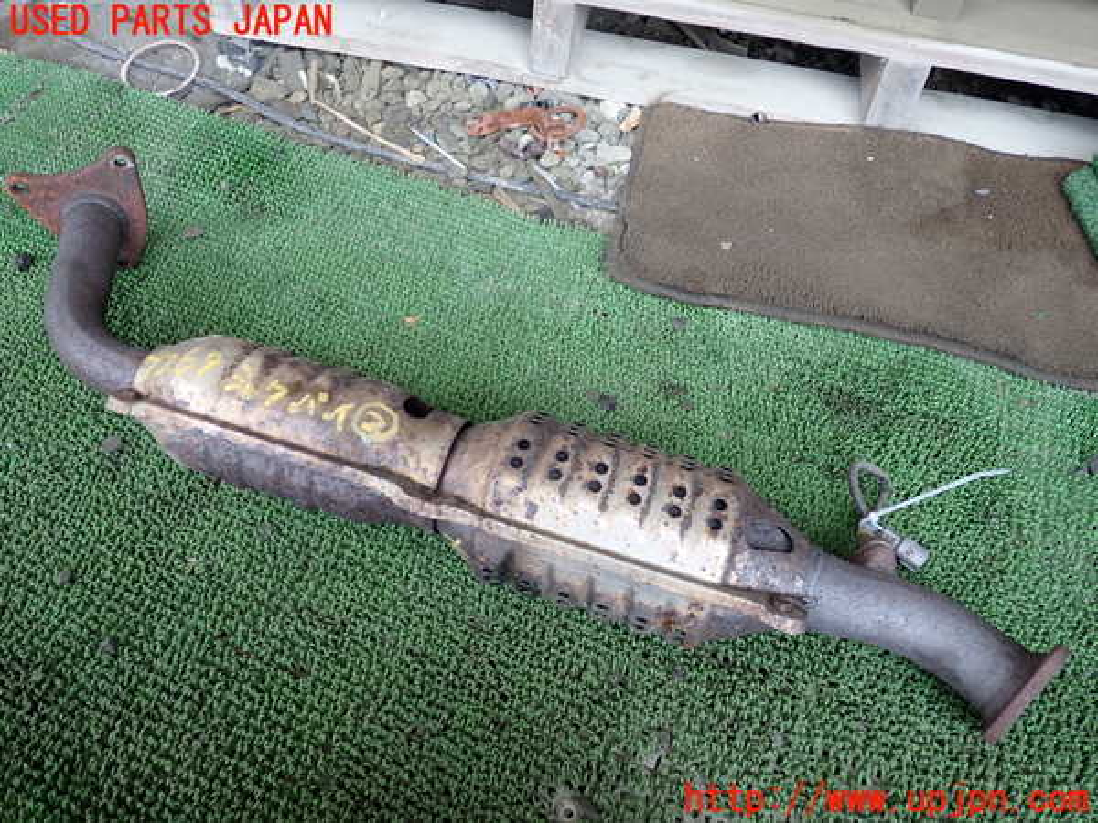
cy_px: 412
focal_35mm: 30
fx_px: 952
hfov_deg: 60.0
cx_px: 549
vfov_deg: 46.8
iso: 200
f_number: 2.3
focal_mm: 5.4
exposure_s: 1/125
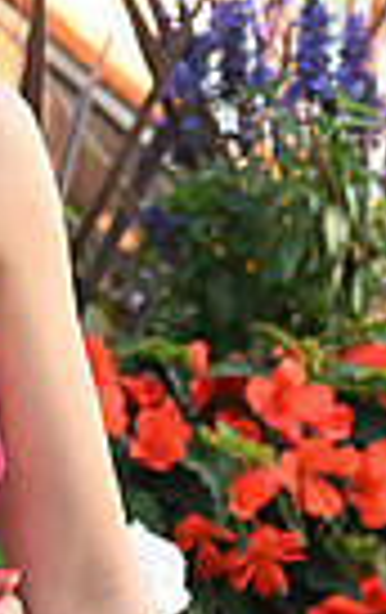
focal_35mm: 474
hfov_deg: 2.7
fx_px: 7953
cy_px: 177
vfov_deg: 4.4
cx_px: -750
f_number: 5.6
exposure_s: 1/160
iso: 1000
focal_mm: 110
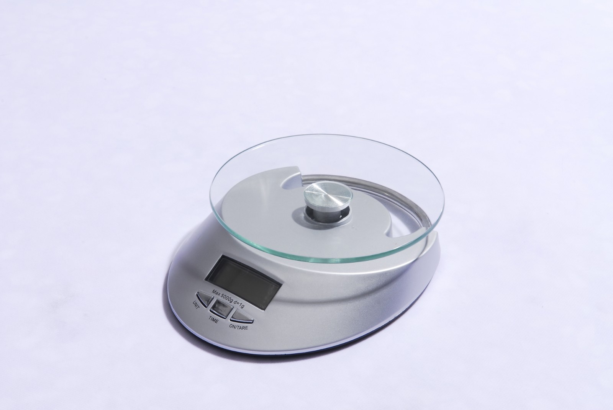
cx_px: 306
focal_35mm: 82
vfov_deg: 16.6
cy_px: 205
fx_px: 1406
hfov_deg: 24.6
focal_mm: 55
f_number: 20
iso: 125
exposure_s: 1/30
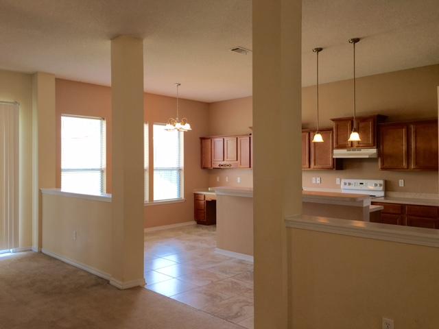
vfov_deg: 48.2
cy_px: 164
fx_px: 368
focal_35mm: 29
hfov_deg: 61.7
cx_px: 220
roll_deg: +0.1
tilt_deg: +0.5
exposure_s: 1/40
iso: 25
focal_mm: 4.15
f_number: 2.2
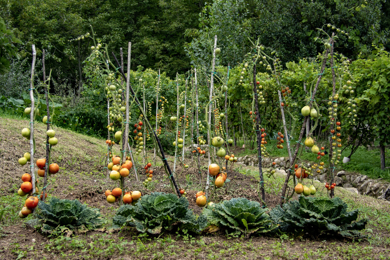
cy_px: 130
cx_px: 195
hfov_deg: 33.4
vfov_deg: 22.6
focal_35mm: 60
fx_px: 650
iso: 200
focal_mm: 40
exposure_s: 1/250
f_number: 5
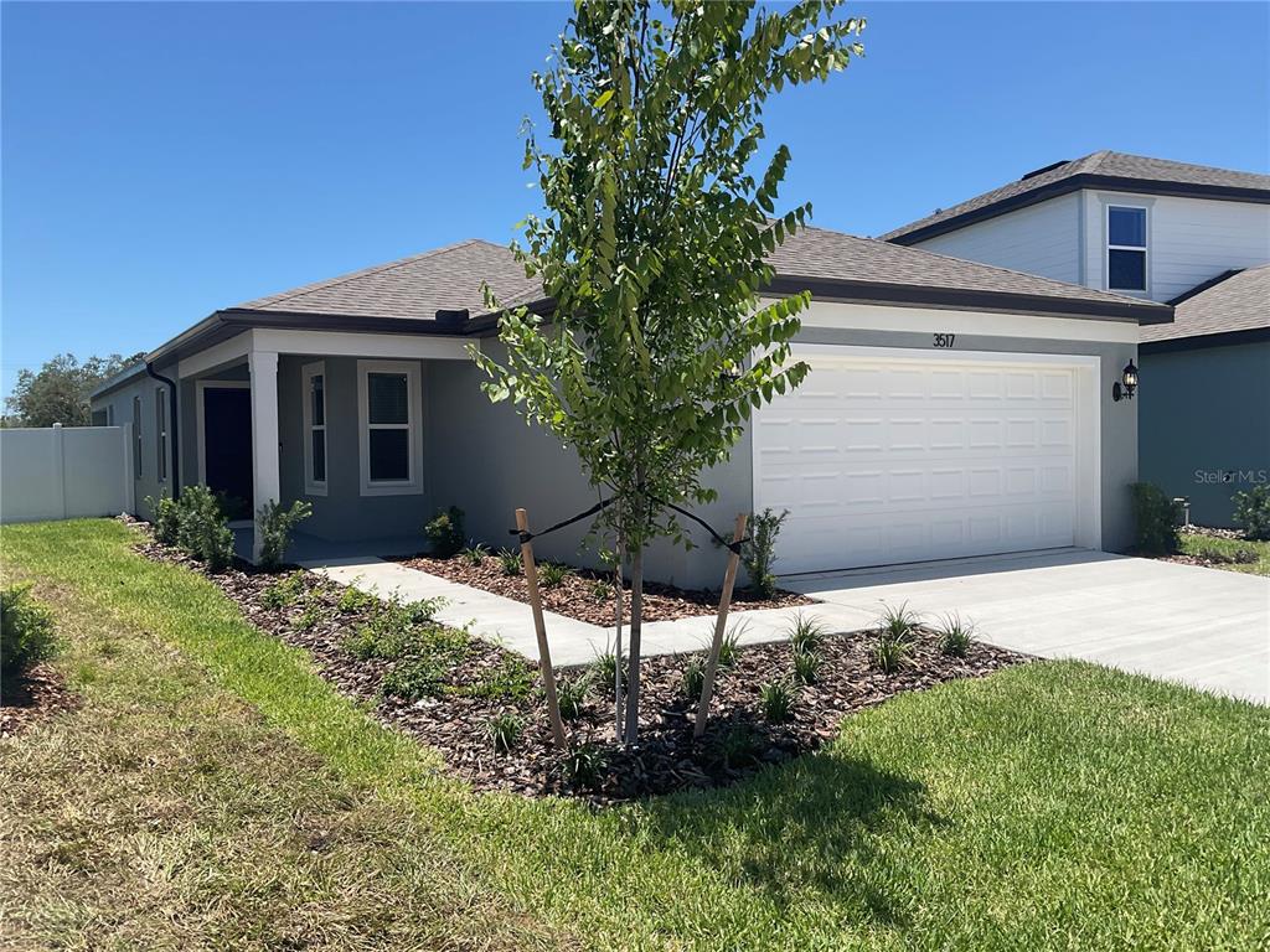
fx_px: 1064
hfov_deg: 61.7
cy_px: 476
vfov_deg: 48.2
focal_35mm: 29
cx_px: 635
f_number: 1.8
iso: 16
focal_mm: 3
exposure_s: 1/1848
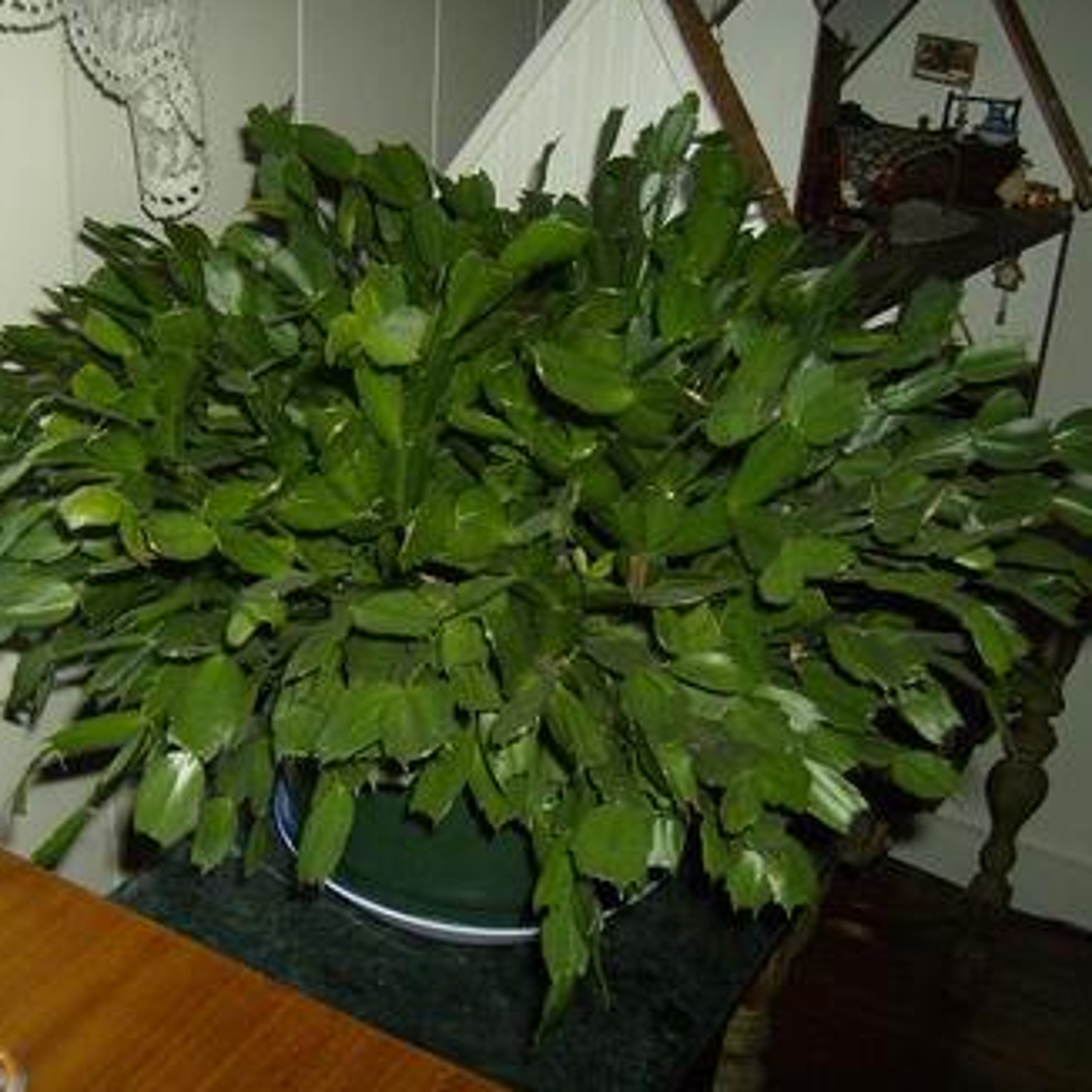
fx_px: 1535
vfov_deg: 39.2
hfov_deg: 38.8
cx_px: 392
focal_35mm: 43
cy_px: 546
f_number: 2.8
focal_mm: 6
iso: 200
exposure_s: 1/60
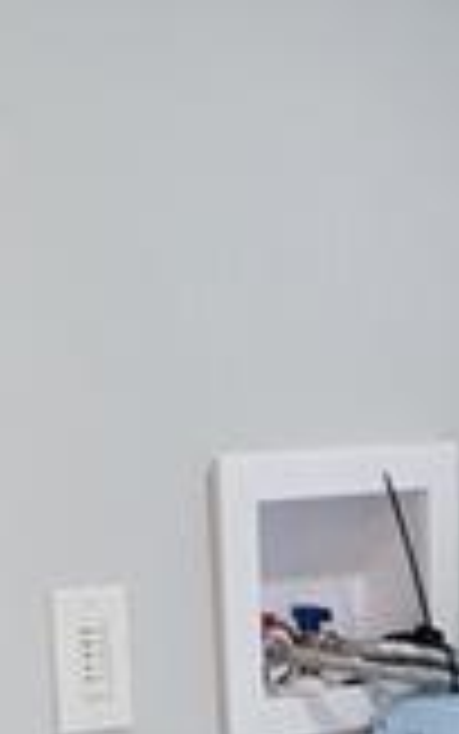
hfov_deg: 10.0
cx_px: 536
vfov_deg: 14.8
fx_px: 2600
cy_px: 1148
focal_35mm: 130
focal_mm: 5.4
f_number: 1.8
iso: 125
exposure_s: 1/120
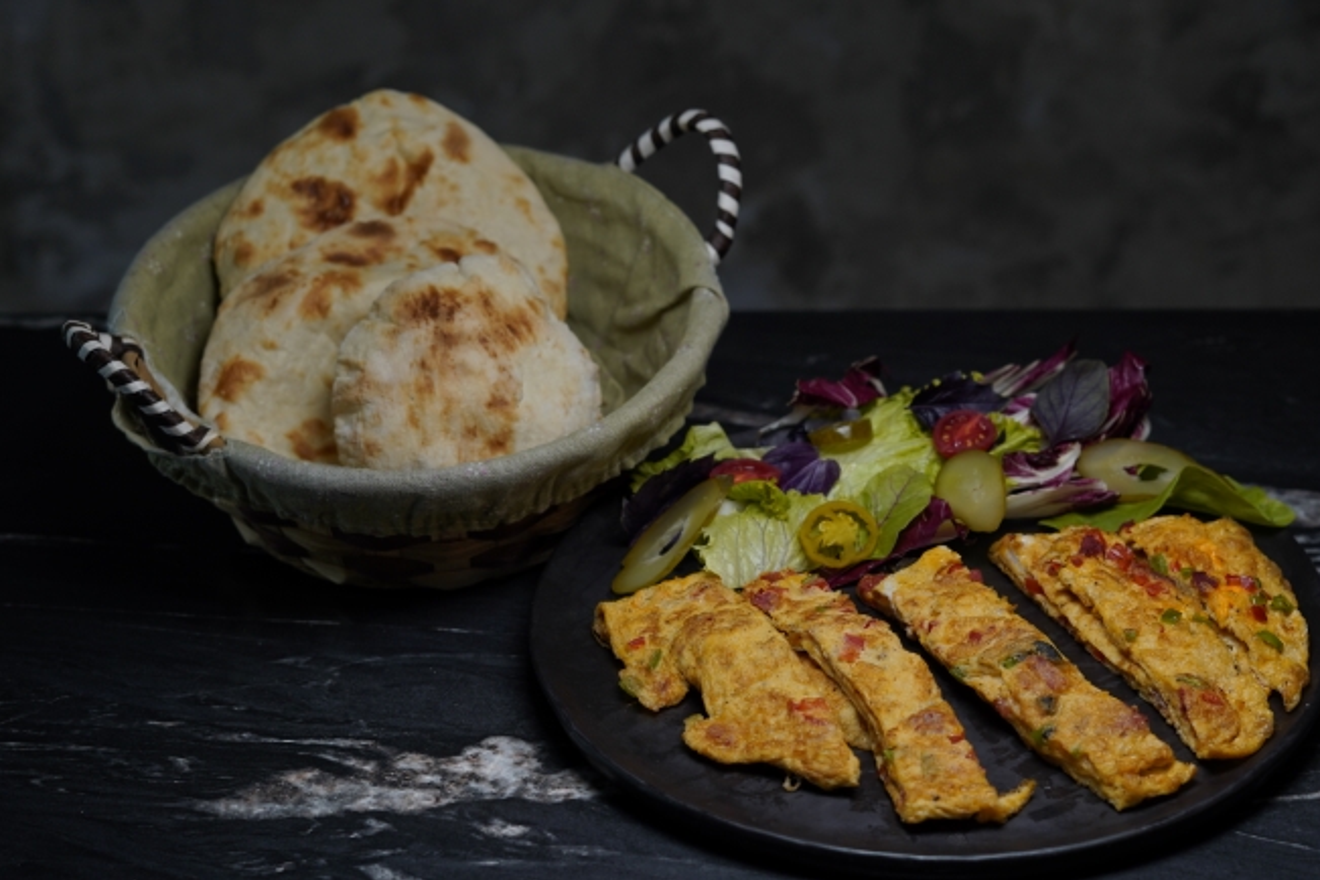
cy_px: 474
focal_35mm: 59
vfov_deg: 23.0
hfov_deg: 33.9
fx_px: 2163
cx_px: 738
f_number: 4.5
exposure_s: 1/100
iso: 160
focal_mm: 50
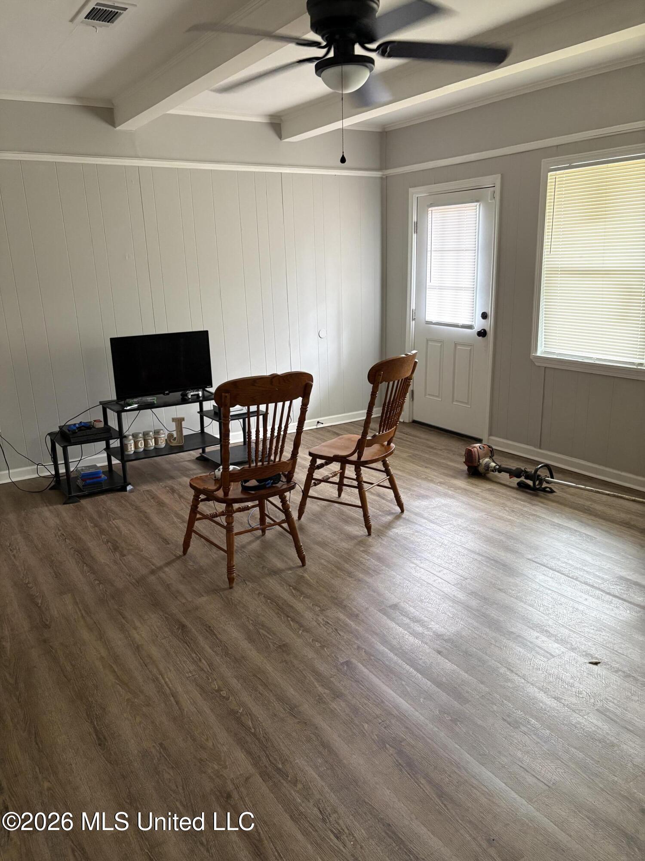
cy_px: 430
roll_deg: +1.5
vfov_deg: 67.3
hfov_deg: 53.1
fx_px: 646
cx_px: 322
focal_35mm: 26
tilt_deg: -13.9
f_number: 1.6
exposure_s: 1/60
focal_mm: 5.96
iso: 320
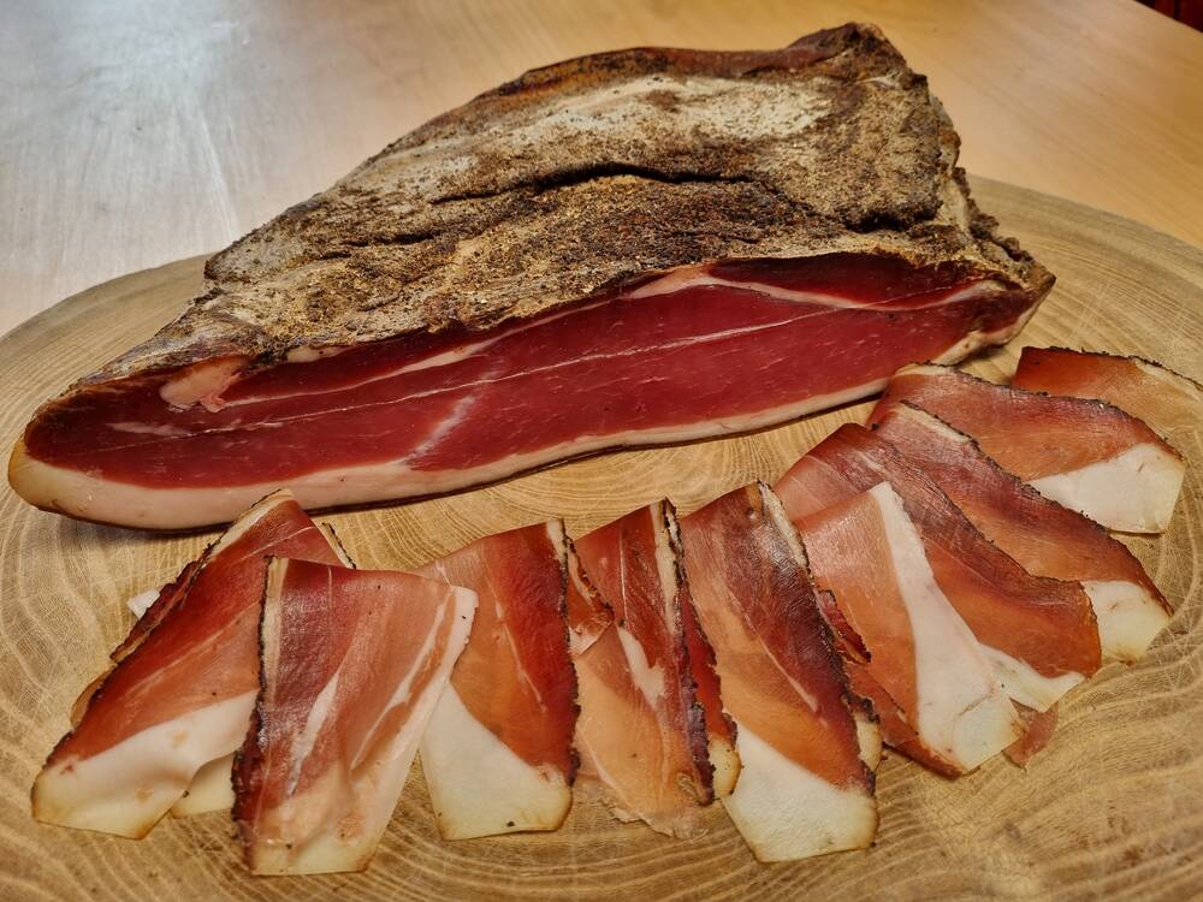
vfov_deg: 53.1
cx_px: 602
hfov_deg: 67.3
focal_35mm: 26
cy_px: 451
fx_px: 904
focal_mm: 5.4
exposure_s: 1/100
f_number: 1.8
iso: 50
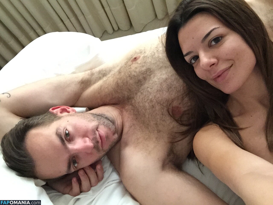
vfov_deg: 45.4
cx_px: 136
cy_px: 102
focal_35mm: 31
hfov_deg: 58.4
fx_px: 244
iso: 400
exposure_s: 1/15
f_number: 2.2
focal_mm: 2.65
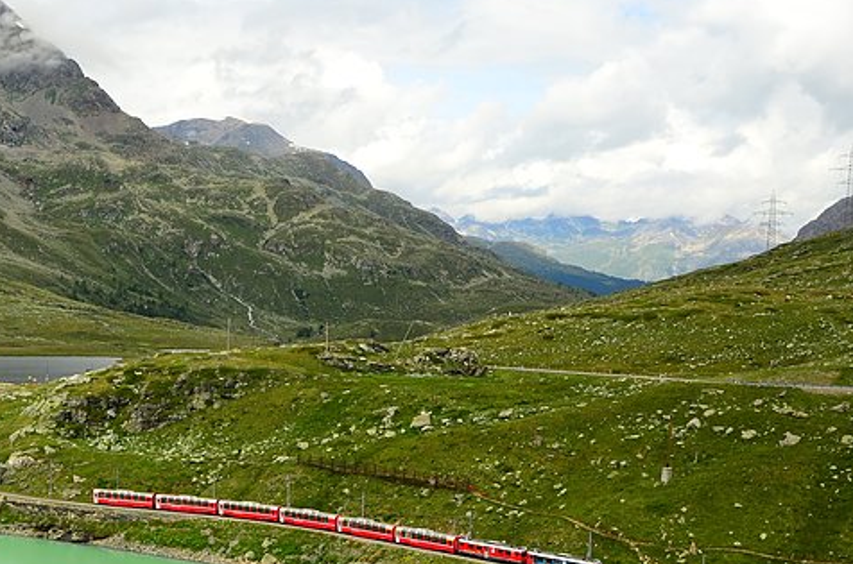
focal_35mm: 71
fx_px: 1677
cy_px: 406
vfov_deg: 19.0
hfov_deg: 28.0
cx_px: 185
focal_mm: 25
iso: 100
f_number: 8
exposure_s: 1/250
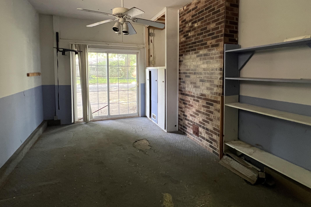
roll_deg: -0.4
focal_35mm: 19
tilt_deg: -3.2
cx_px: 165
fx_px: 164
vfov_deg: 63.9
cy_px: 82
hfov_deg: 86.8
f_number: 1.8
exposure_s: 1/77
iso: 250
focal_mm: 1.57
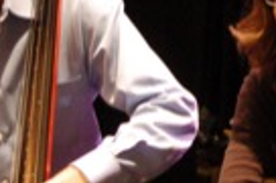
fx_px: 2593
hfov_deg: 6.0
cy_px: 3
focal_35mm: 339
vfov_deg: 4.0
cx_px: 386
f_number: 5.6
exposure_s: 1/25
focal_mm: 48
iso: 1600
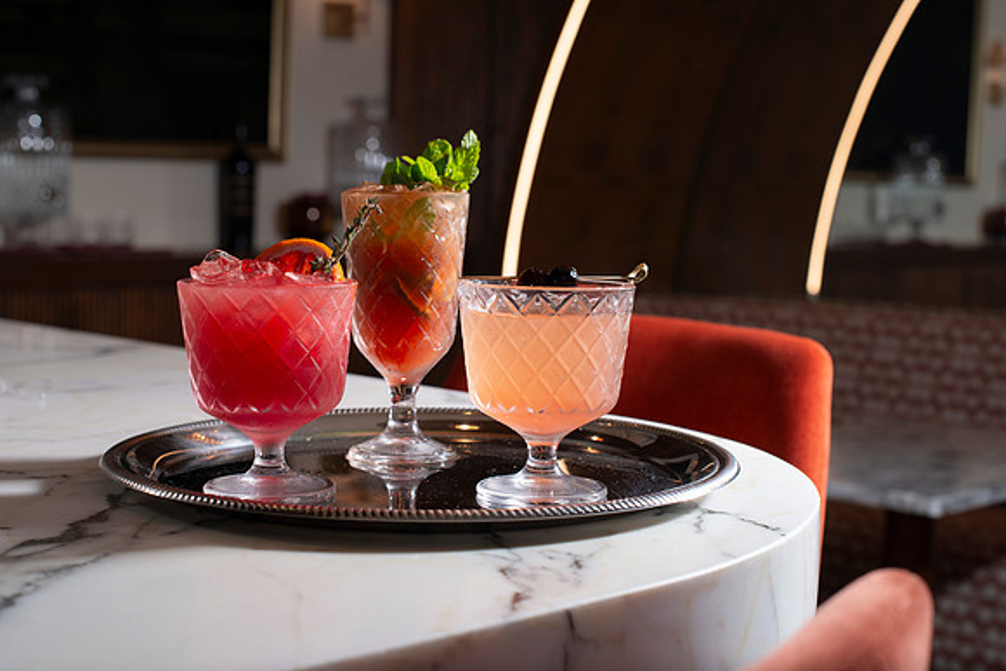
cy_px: 336
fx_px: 1480
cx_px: 479
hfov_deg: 37.5
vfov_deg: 25.5
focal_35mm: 53
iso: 200
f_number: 5.6
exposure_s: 1/250
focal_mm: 50
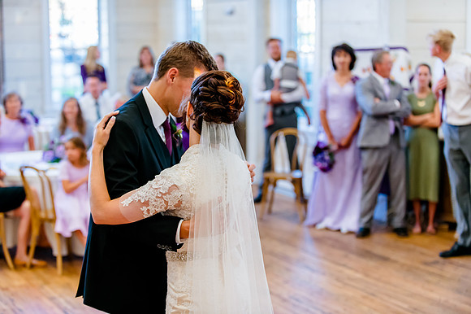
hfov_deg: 28.9
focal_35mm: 70
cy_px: 157
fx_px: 915
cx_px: 236
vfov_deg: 19.4
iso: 2000
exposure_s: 1/500
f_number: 2.8
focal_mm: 70
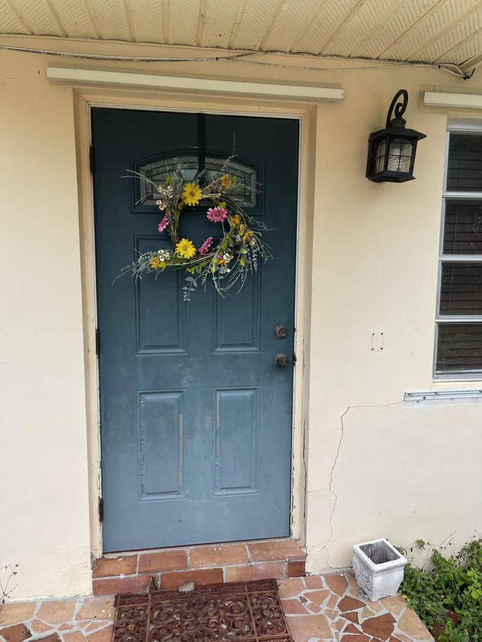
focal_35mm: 26
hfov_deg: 53.1
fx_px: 483
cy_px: 321
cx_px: 241
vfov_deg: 67.3
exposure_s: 1/1067
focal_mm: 5.1
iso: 32
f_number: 1.6
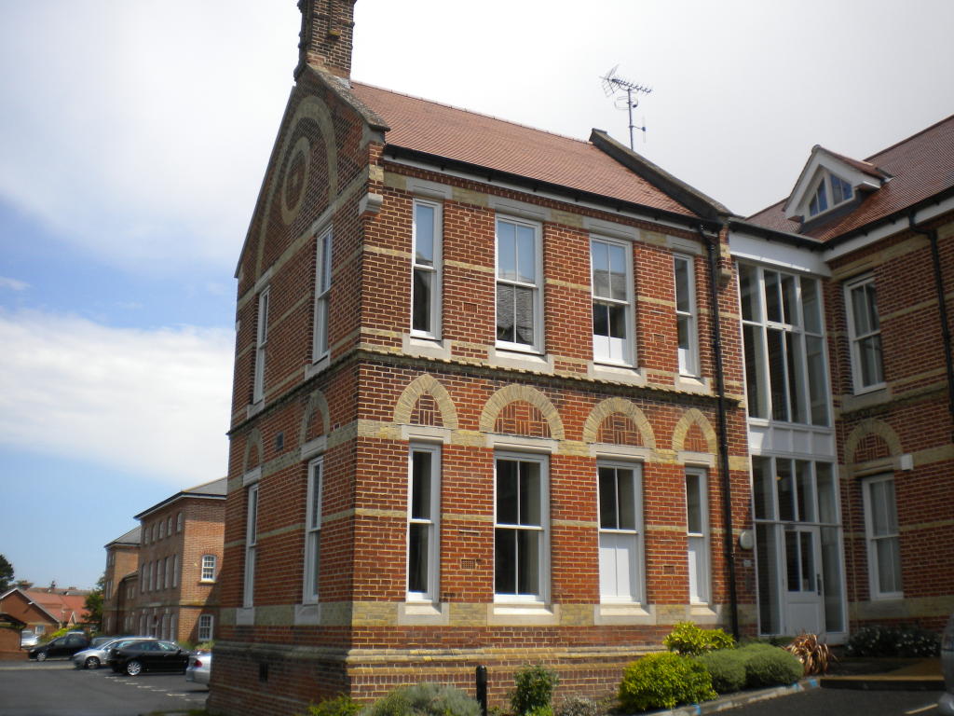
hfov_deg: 52.6
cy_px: 358
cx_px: 477
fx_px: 965
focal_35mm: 35
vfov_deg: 40.7
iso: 80
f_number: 4.6
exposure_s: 1/686
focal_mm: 6.3
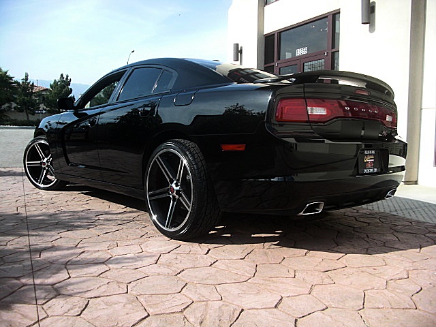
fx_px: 453
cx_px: 218
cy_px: 164
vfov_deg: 39.7
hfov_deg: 51.4
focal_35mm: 36
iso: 50
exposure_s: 1/500
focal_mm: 6.3
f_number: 2.8
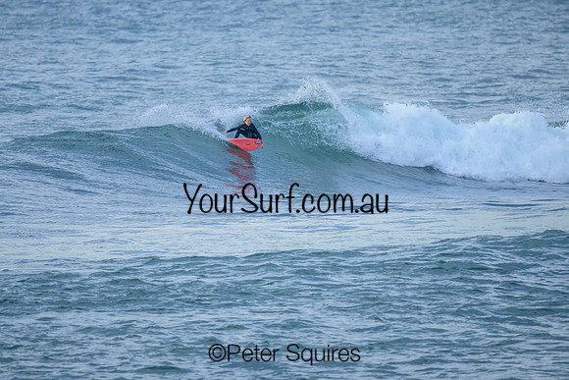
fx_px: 17360
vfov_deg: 1.3
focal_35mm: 1098
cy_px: 154
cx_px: 257
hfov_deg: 1.9
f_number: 6.3
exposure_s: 1/1600
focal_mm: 800
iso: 560
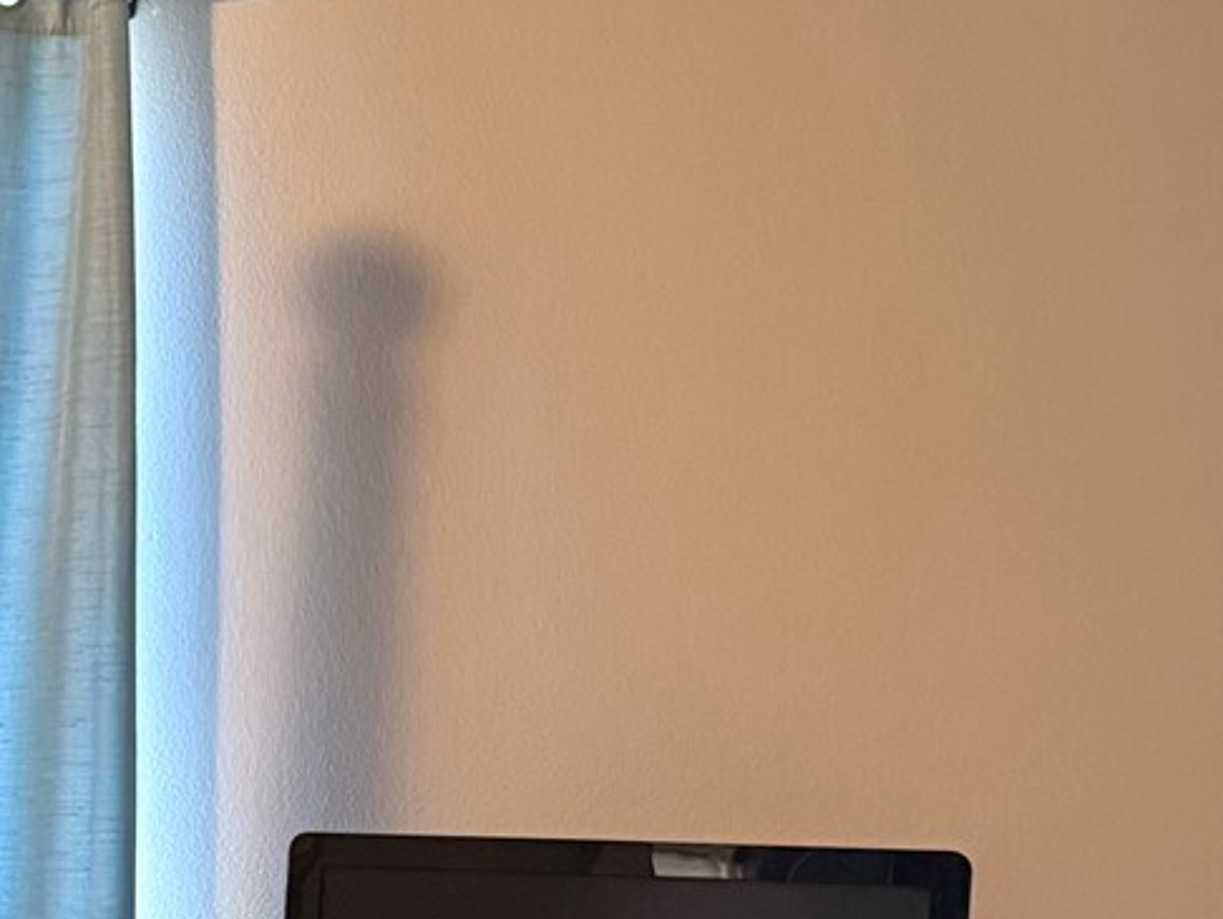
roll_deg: -1.1
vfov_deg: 18.1
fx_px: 2792
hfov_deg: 20.5
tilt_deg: -3.0
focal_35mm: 79
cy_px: 954
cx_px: -692
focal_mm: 6.76
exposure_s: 1/60
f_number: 1.78
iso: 800
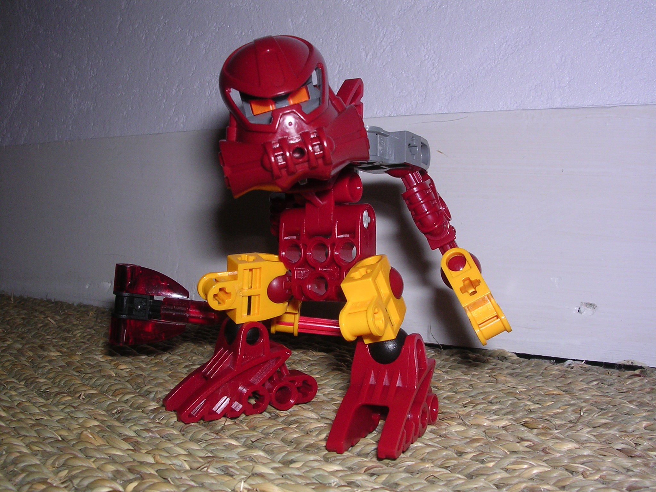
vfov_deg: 37.7
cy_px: 246
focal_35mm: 38
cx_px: 328
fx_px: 720
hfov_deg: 49.0
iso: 100
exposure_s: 1/60.1
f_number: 5.6
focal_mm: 5.8
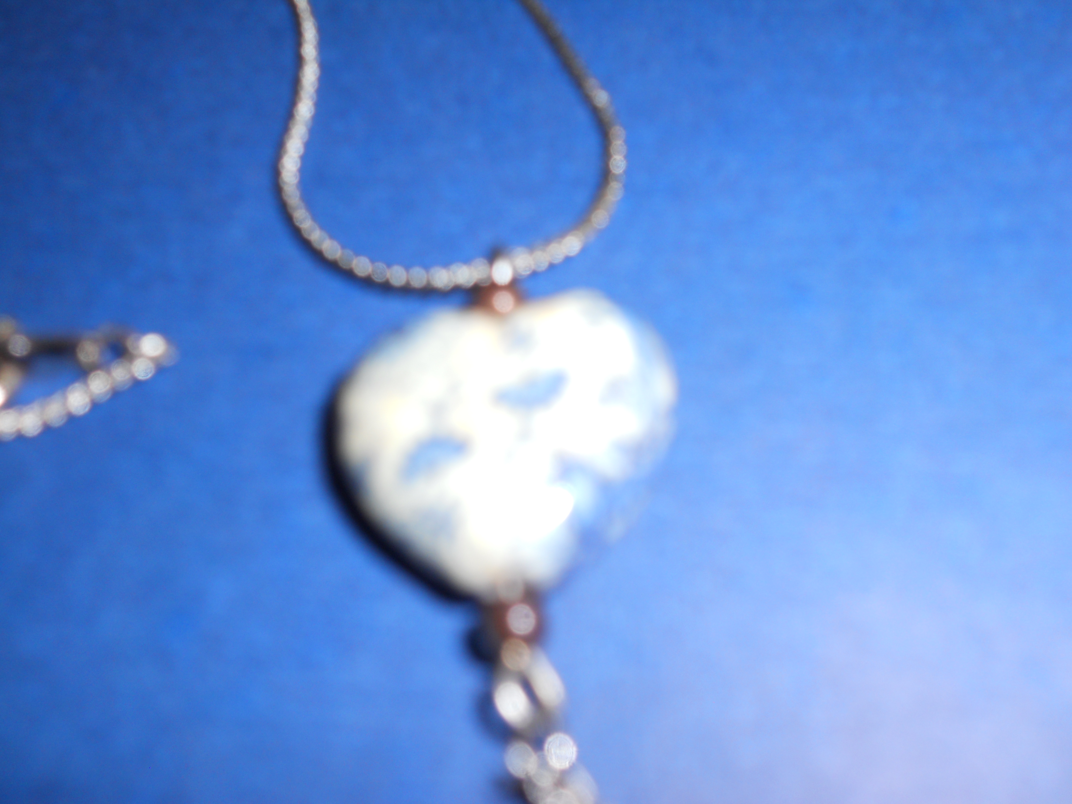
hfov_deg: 49.0
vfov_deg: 37.7
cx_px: 536
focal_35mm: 38
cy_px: 402
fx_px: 1177
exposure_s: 1/30
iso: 80
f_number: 9.8
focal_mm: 6.9
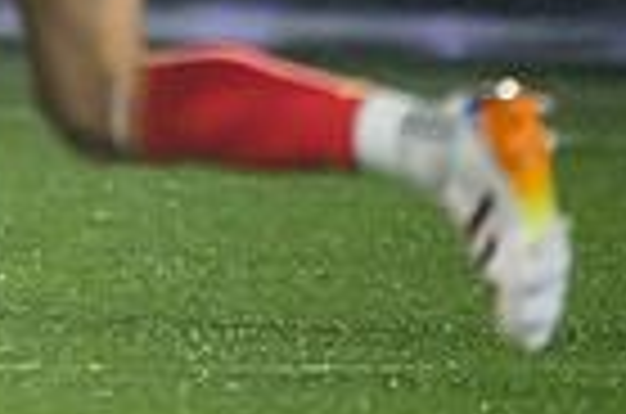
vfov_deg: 0.5
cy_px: -133
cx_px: -470
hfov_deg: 0.7
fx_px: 50833
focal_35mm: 2930
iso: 6400
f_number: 4
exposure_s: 1/1600
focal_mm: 560
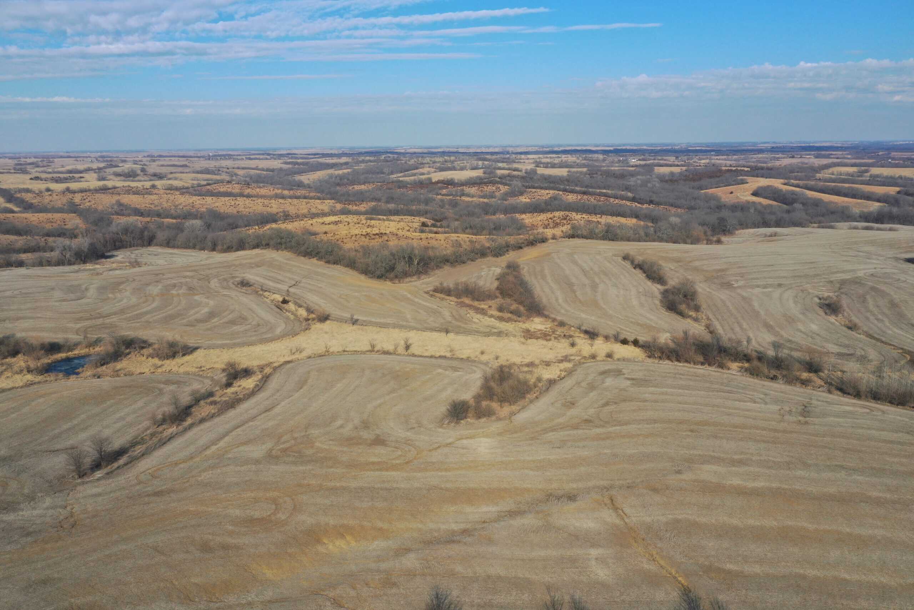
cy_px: 305
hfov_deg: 65.5
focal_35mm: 28
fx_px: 711
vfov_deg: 46.4
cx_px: 457
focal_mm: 10.26
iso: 100
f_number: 6.3
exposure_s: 1/500
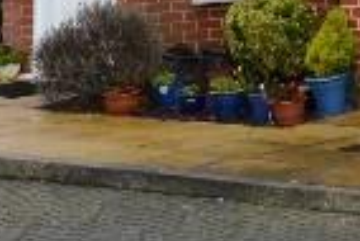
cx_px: 1014
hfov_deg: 8.9
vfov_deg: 6.9
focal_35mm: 195
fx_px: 1952
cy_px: -207
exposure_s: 1/125
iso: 160
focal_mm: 18
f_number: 5.6
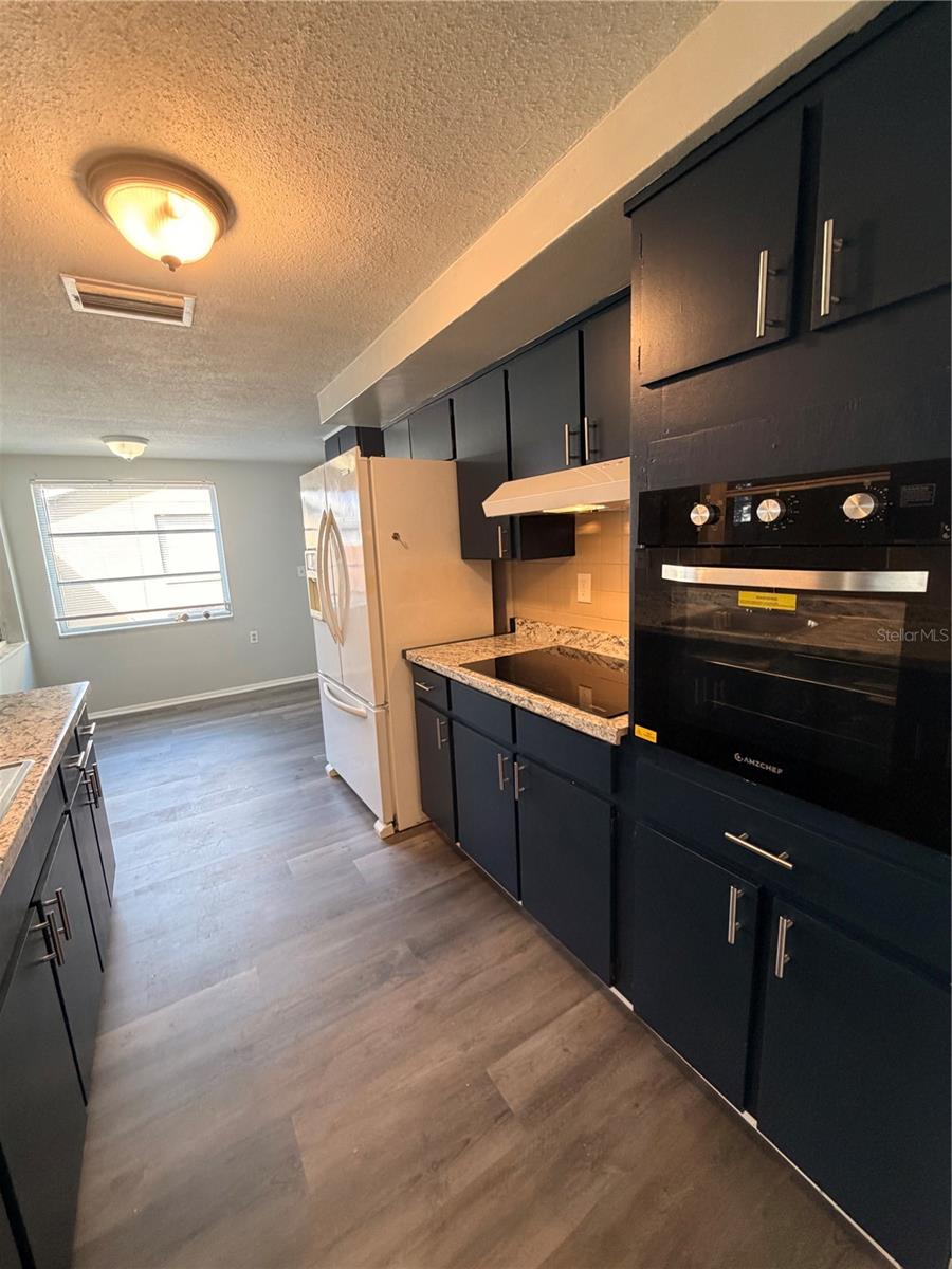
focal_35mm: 14
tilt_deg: -11.0
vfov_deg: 102.1
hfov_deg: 85.7
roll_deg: +2.3
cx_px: 476
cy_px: 634
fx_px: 513
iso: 250
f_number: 2.2
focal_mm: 2.22
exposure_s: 1/60
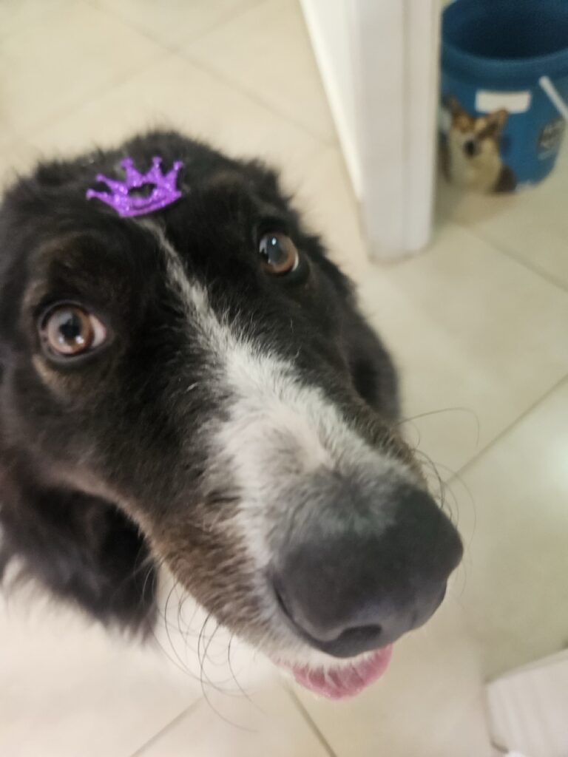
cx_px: 284
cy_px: 378
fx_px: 503
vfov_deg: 73.9
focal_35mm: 23
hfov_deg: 58.9
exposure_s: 1/170
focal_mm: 5.4
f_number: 1.8
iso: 400
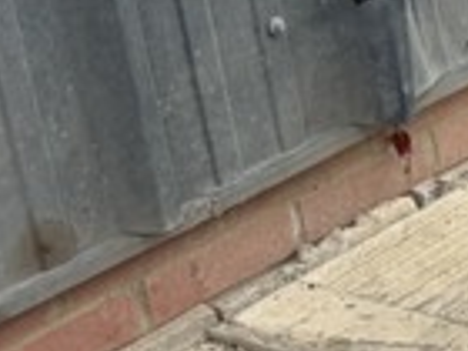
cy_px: 64
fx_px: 2366
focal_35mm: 175
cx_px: 1361
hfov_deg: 9.2
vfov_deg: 8.5
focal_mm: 6.76
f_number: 1.78
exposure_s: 1/1122
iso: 80
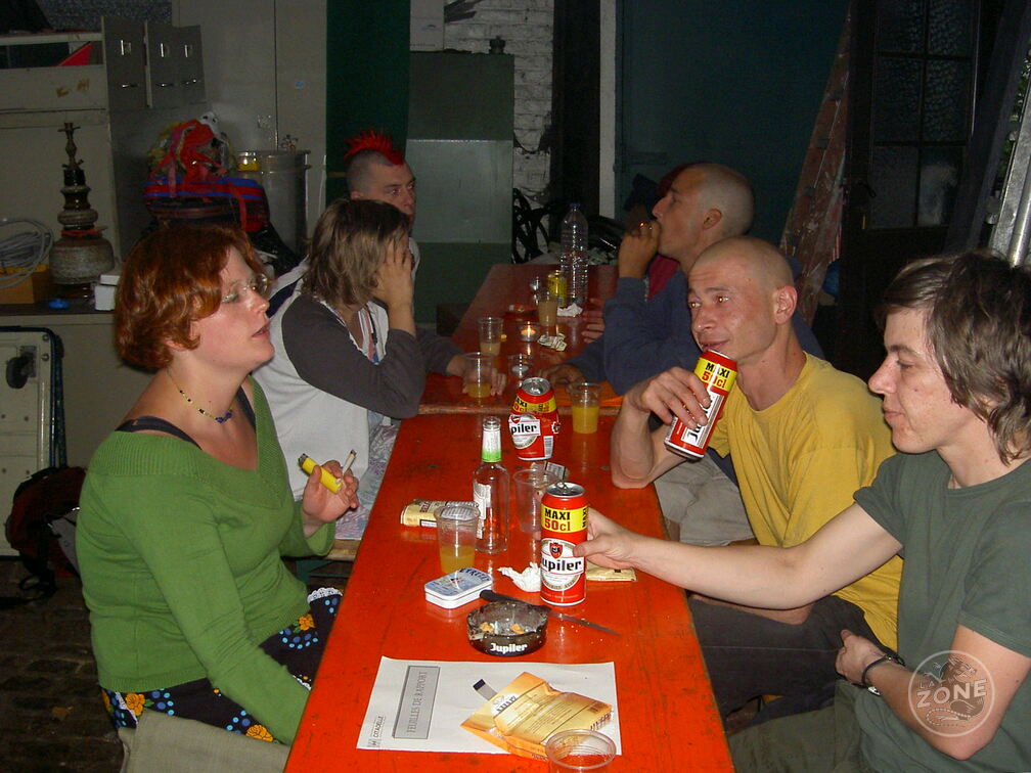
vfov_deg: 36.8
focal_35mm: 39
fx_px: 1162
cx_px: 516
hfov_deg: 47.9
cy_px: 386
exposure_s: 1/59.5
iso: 100
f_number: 2.8
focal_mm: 8
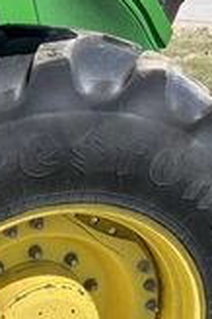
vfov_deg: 29.3
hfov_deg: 20.4
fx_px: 584
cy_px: 286
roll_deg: +4.5
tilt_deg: -26.0
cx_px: 54
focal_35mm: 66
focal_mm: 5.1
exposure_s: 1/3049
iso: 50
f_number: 1.6
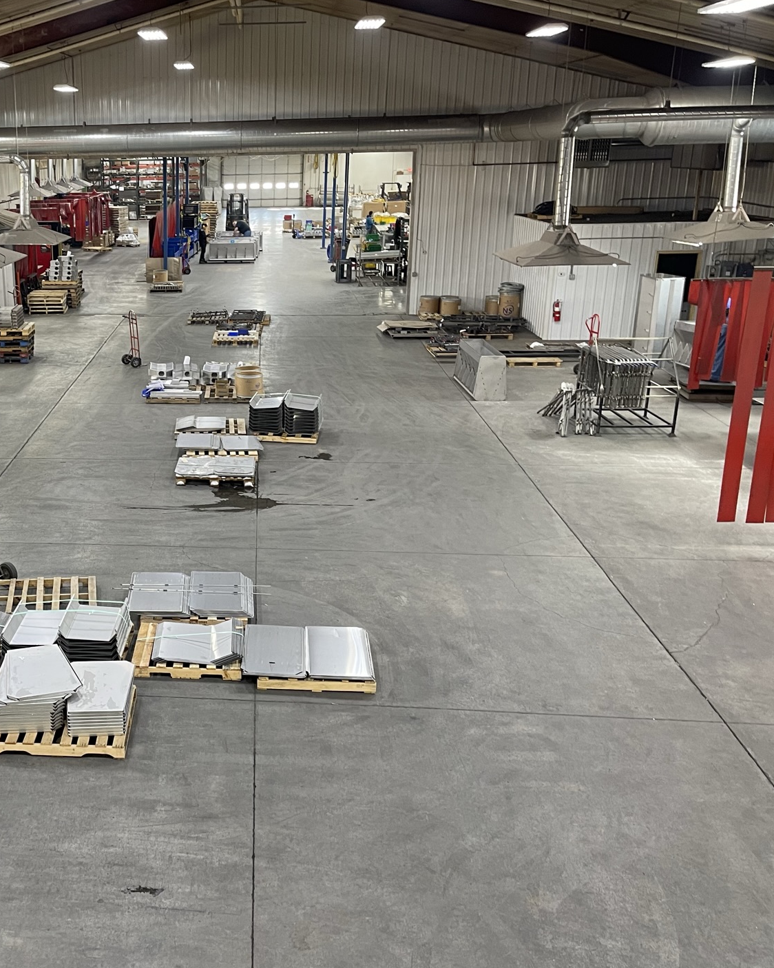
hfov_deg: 38.2
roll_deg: +1.7
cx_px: 123
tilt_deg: -17.6
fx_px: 1059
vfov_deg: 49.1
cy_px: 457
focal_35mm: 37
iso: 160
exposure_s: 1/60
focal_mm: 5.1
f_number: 1.6
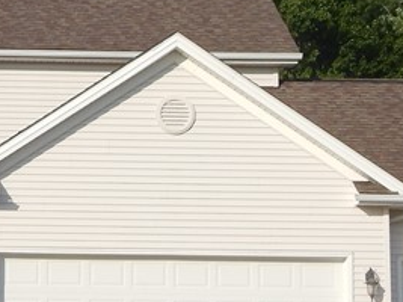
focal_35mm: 165
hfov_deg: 11.8
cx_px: -8
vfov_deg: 9.0
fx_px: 1920
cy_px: 128
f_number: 3.6
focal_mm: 7.7
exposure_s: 1/1250
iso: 125
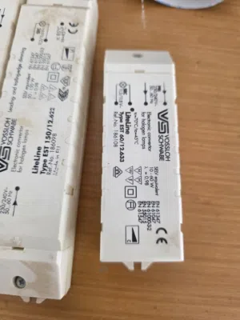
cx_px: 120
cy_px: 160
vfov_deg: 73.9
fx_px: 213
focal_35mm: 23
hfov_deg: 58.9
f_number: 1.7
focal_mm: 6.3
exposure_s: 1/100
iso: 125
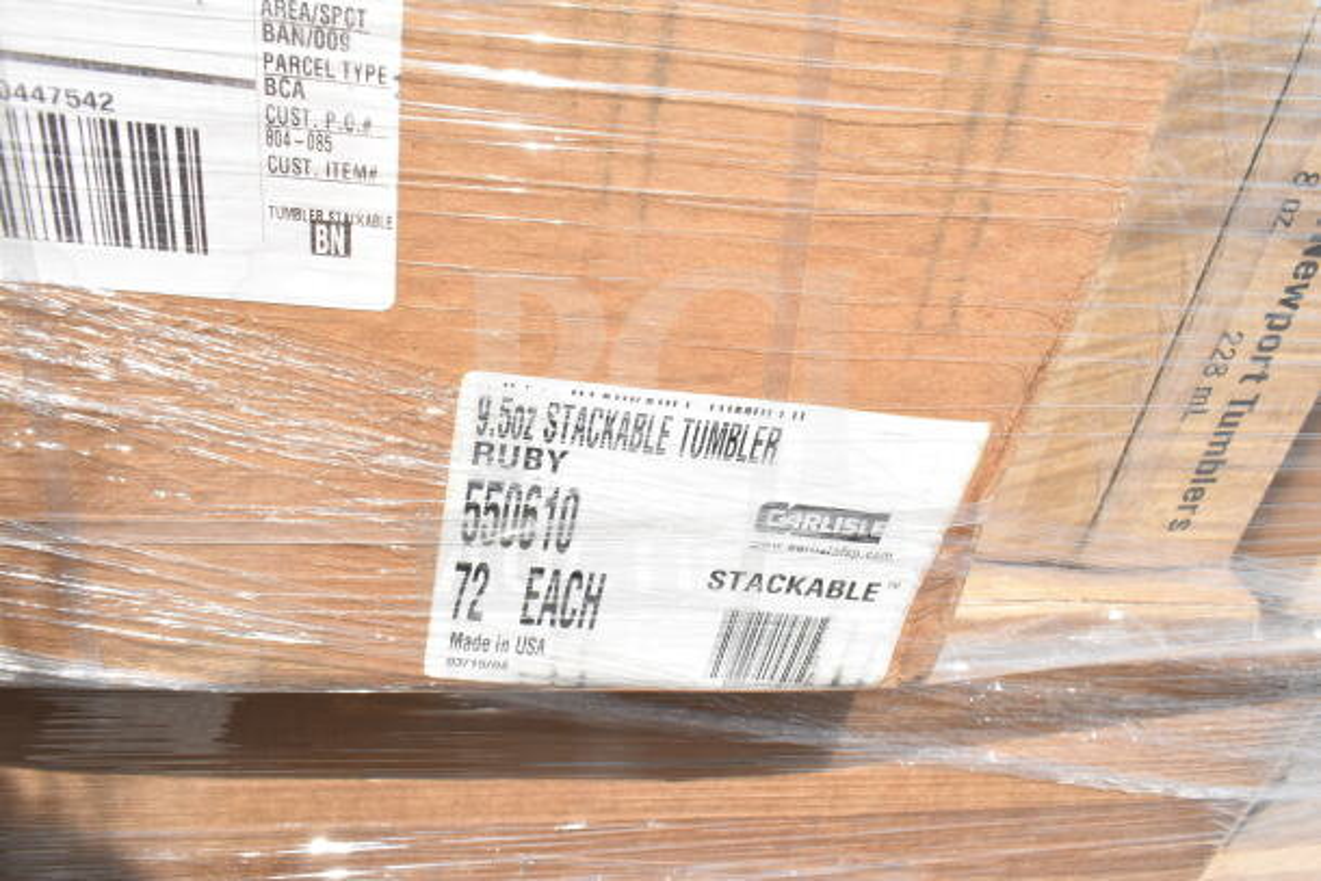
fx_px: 991
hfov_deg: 67.4
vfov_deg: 48.0
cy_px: 440
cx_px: 660
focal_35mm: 27
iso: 1600
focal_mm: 18
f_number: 13
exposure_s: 1/640
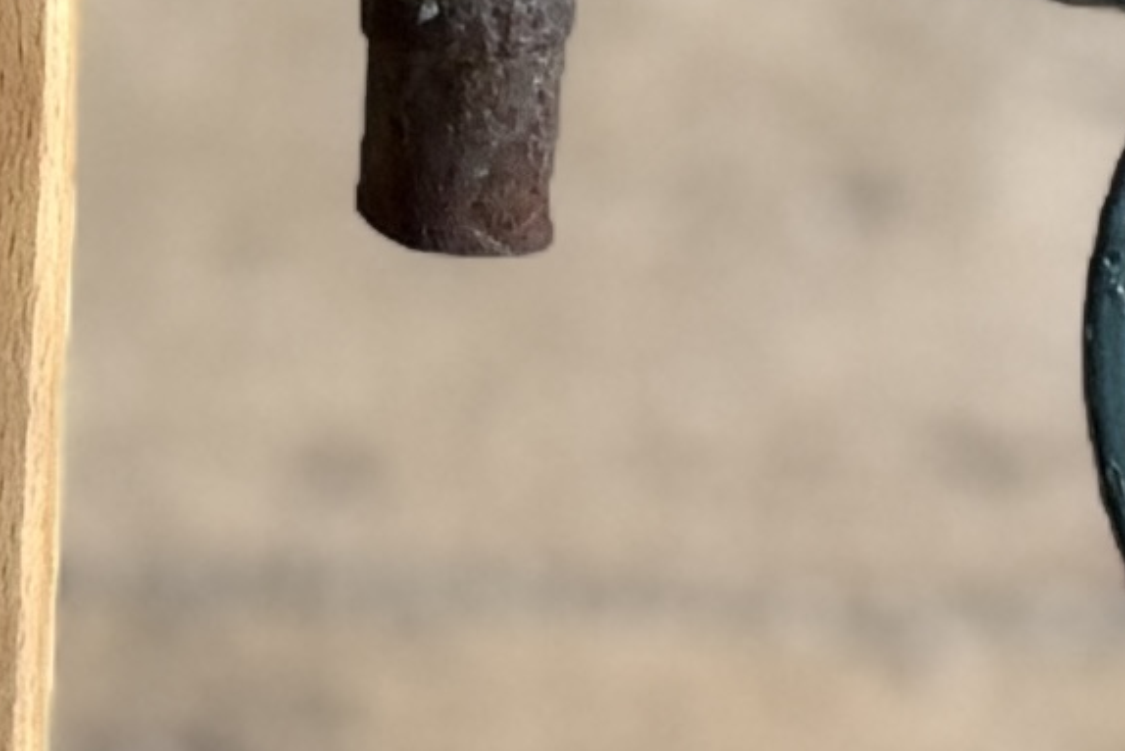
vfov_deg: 7.4
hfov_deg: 11.4
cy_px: -498
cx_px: 651
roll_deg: -2.6
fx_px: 5657
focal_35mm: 181
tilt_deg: -20.8
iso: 125
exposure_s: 1/121
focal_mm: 6.76
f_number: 1.78
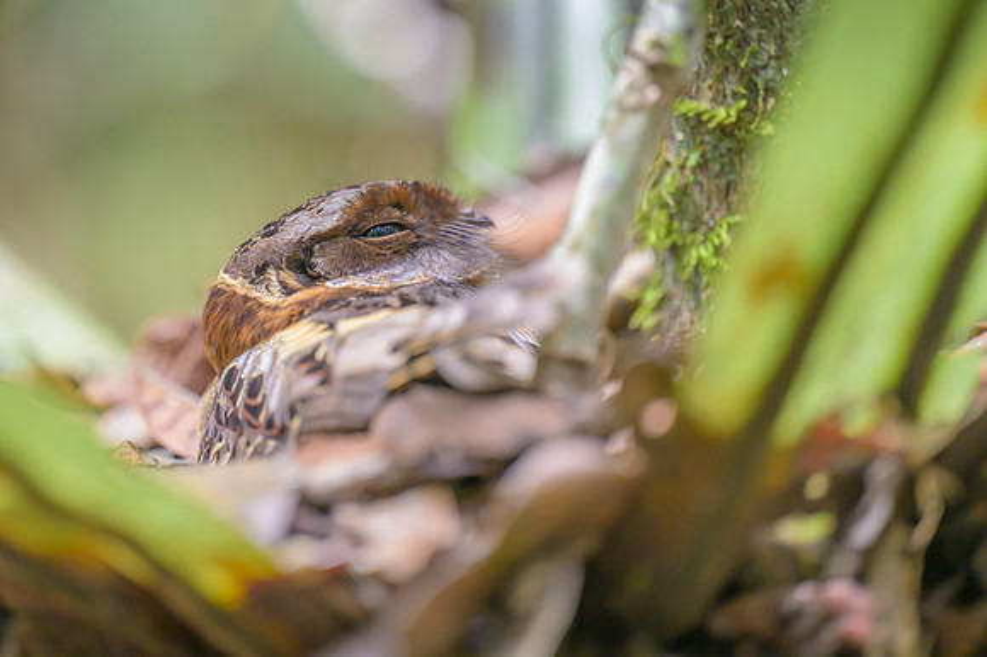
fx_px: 7006
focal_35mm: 256
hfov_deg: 8.1
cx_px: 428
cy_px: 237
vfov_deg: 5.4
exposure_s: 1/400
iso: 2800
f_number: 2.8
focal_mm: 200
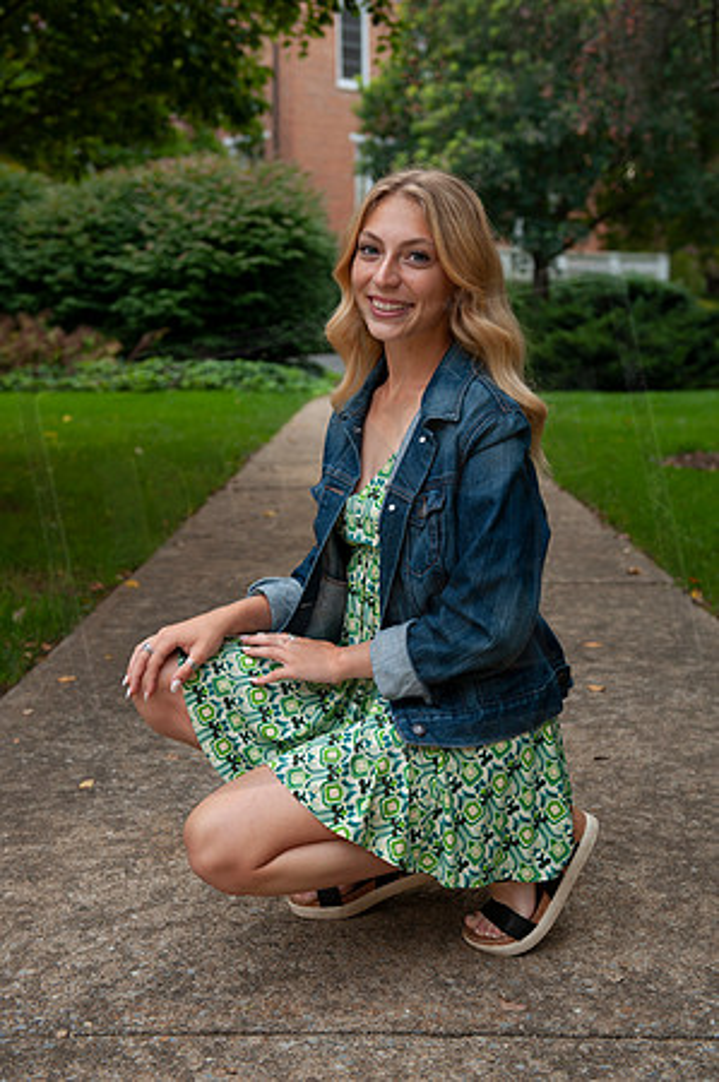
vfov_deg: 39.6
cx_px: 360
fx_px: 1501
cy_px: 541
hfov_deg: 26.9
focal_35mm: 50
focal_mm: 50
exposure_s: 1/60
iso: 100
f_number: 4
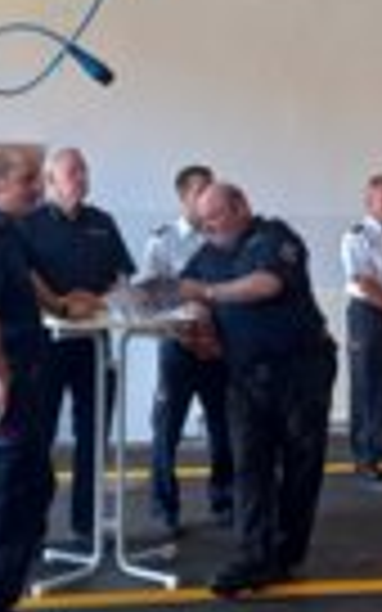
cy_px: 248
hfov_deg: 16.2
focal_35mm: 78
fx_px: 1299
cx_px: 431
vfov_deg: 26.4
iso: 125
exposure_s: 1/50
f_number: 2
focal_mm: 4.6
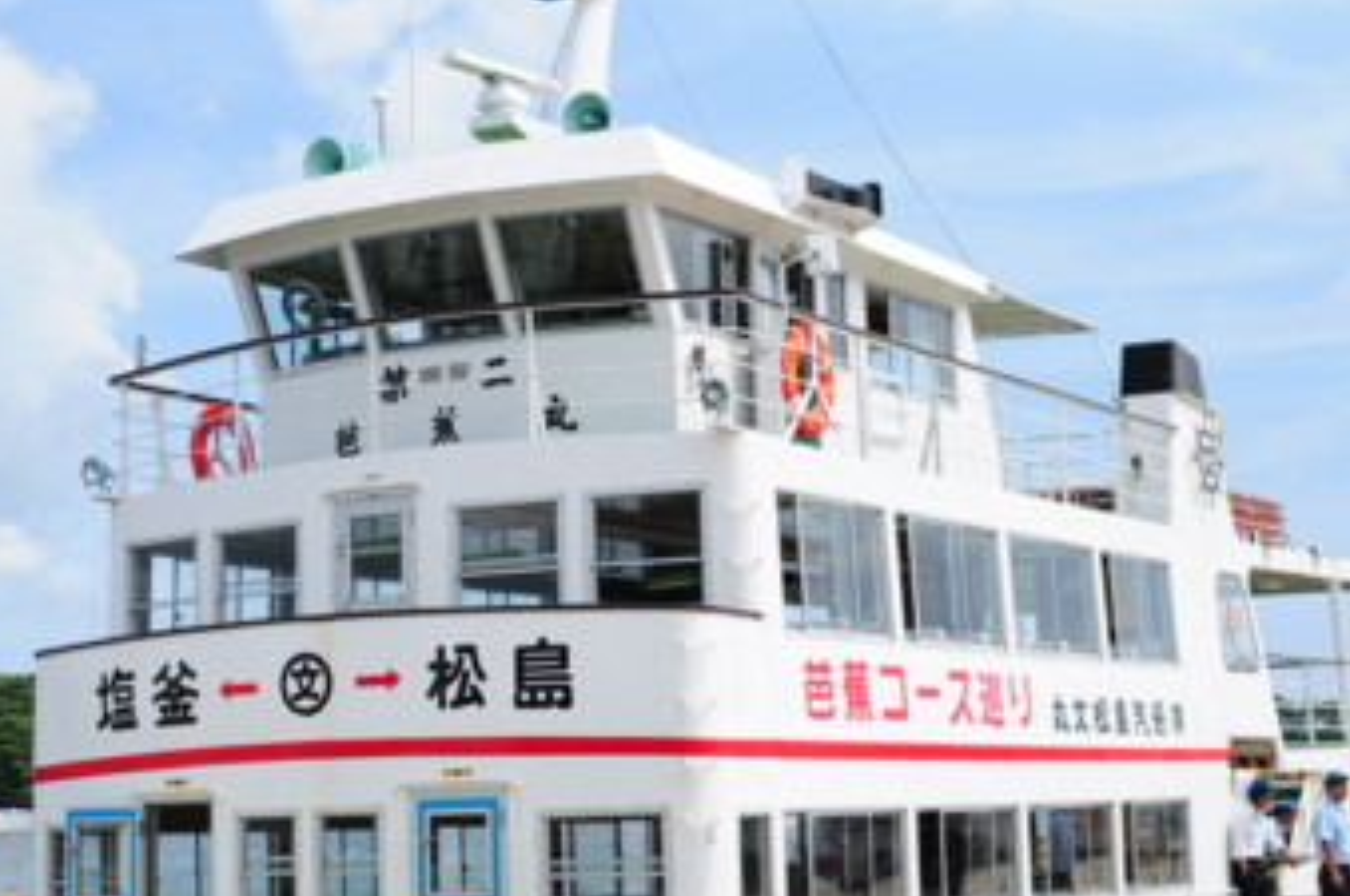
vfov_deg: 19.4
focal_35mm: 70
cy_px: 579
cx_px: 657
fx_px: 2609
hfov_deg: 29.0
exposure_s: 1/4000
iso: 250
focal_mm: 35
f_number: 3.2
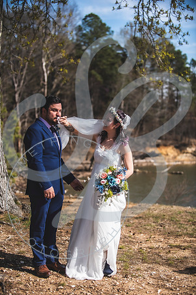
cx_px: 97
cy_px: 147
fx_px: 580
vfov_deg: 28.5
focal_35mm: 71
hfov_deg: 19.2
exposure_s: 1/2500
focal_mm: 70
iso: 100
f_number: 2.8
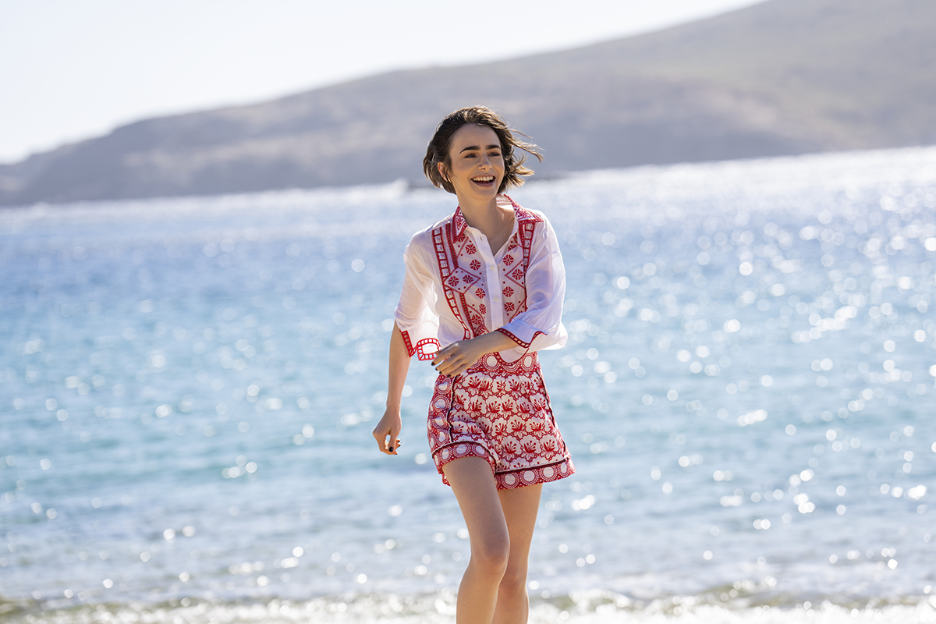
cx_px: 468
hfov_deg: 14.6
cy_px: 312
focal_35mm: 141
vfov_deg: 9.7
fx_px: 3666
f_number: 4
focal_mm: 141
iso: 250
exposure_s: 1/1600
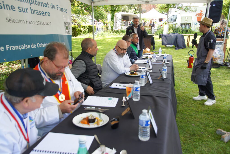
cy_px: 77
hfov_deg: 57.2
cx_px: 115
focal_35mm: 33
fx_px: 211
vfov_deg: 40.0
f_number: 4
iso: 200
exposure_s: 1/200
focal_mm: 22
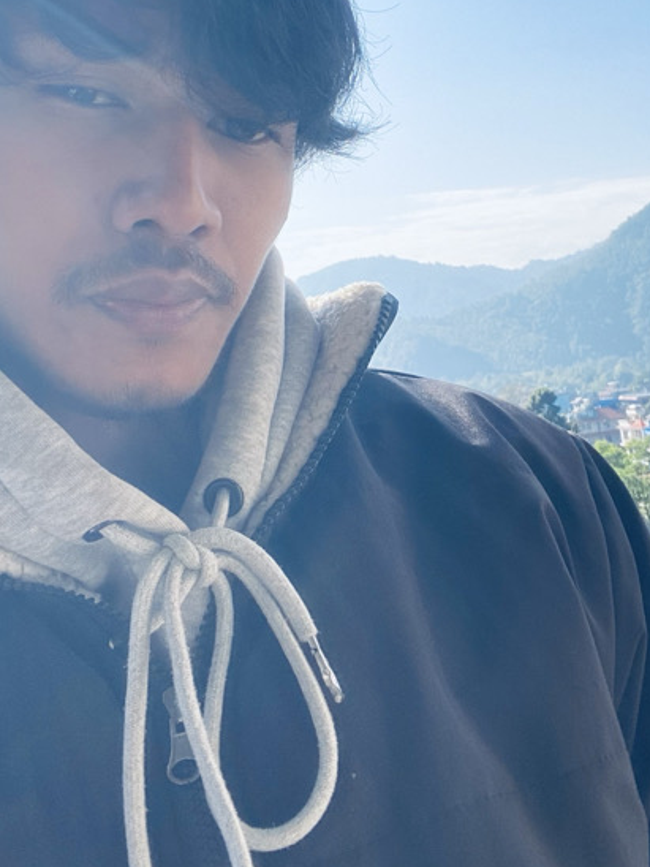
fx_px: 1077
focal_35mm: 43
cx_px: 367
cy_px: 236
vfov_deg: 42.7
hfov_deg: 33.6
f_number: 2.2
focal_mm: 2.71
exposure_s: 1/483
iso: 25
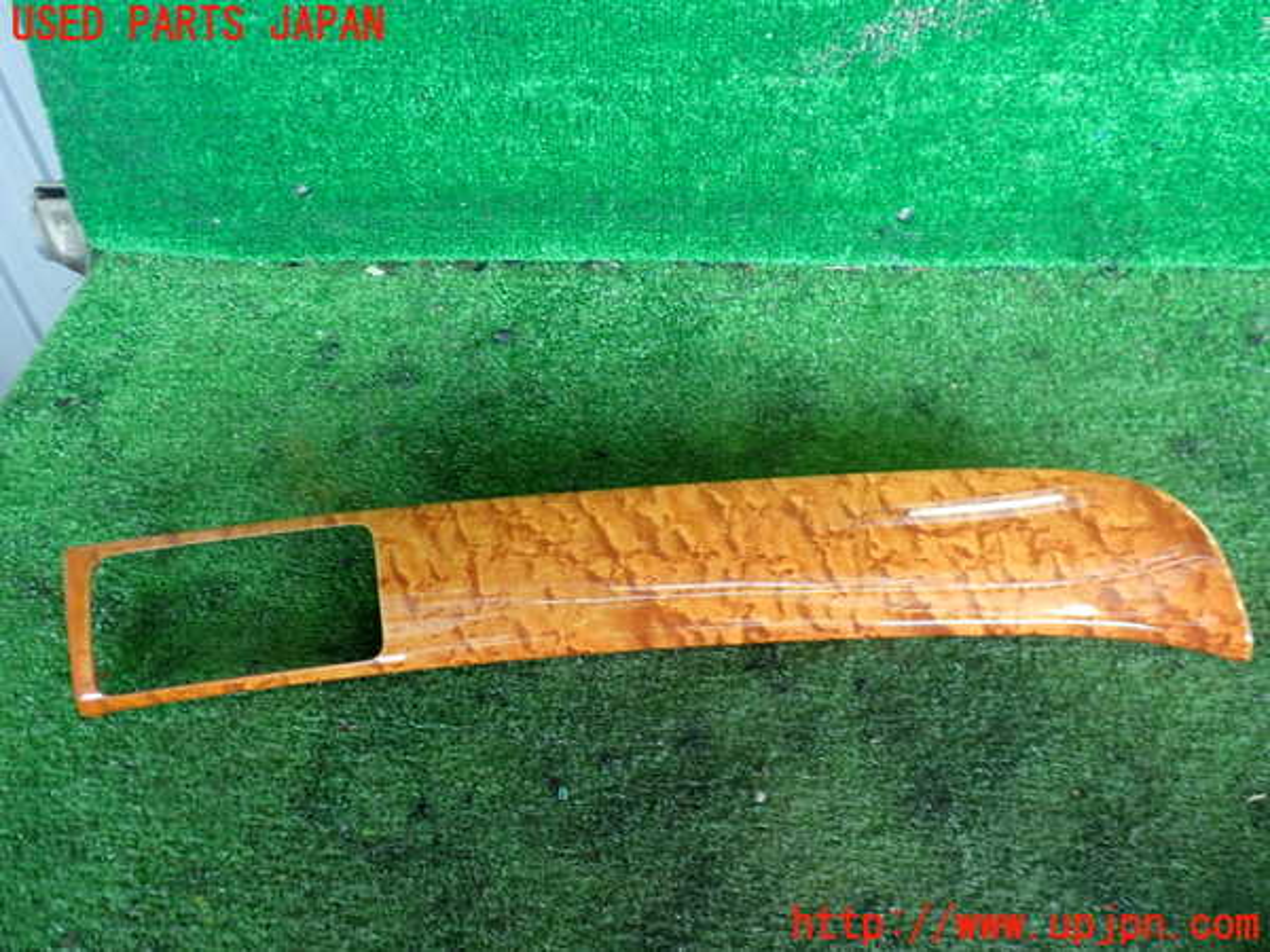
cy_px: 476
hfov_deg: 60.0
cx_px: 635
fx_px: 1101
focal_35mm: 30
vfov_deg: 46.8
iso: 200
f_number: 2.3
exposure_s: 1/50
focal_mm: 5.4
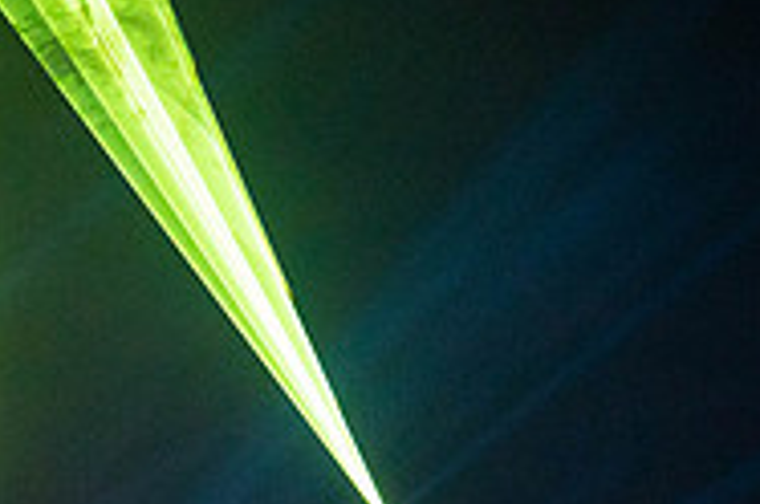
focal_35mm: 457
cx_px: -390
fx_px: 9631
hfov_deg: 4.5
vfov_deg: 3.0
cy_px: 673
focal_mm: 147
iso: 6400
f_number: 5.6
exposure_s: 1/250
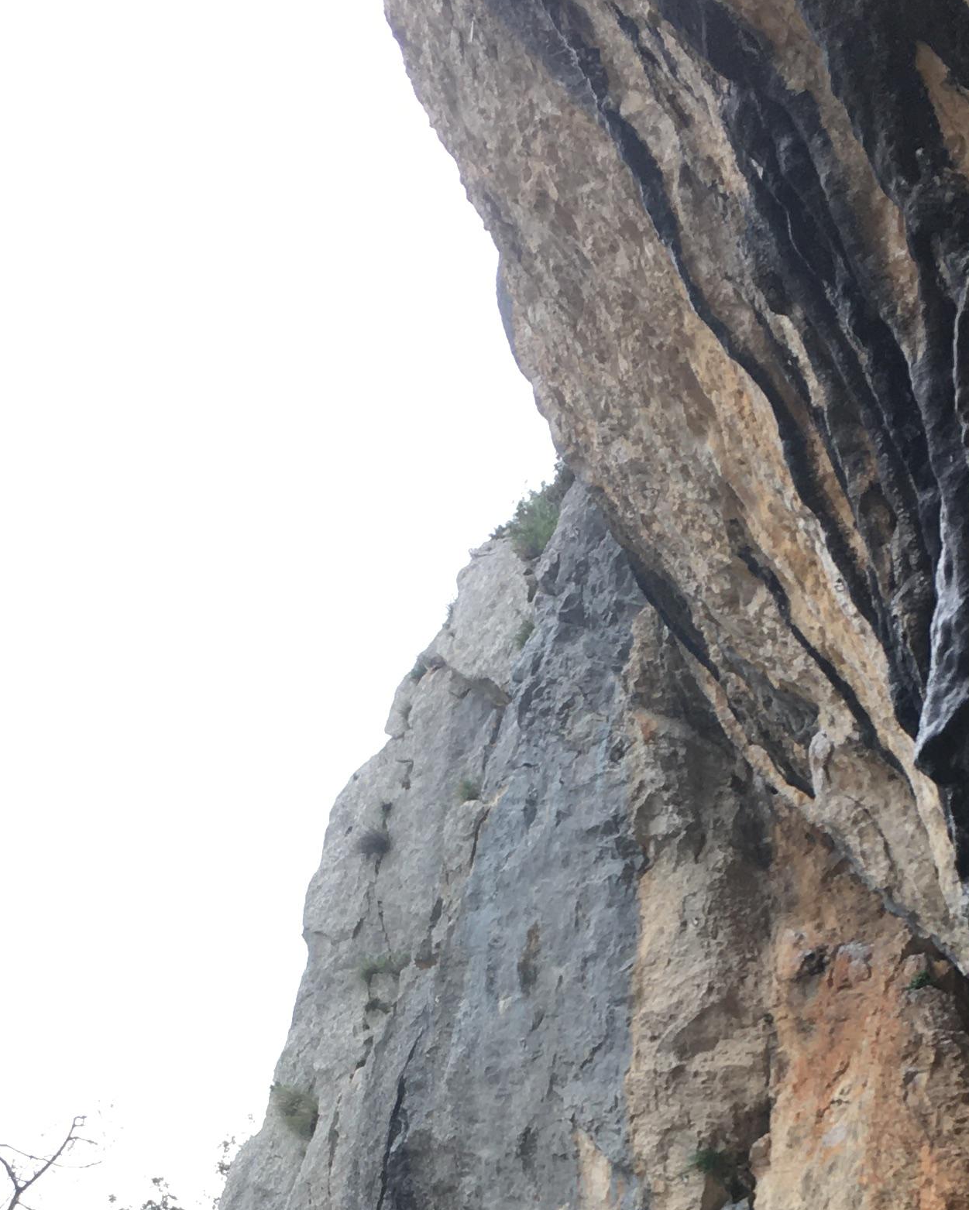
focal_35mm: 73
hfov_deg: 20.9
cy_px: 1218
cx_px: 676
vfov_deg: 24.8
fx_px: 2616
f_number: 2.2
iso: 32
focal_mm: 4.15
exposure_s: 1/100
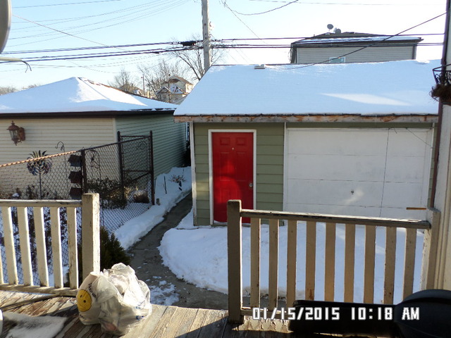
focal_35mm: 25
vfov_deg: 54.9
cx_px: 226
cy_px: 169
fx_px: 326
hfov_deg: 69.4
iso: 80
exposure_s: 1/350
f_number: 2.5
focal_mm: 4.5
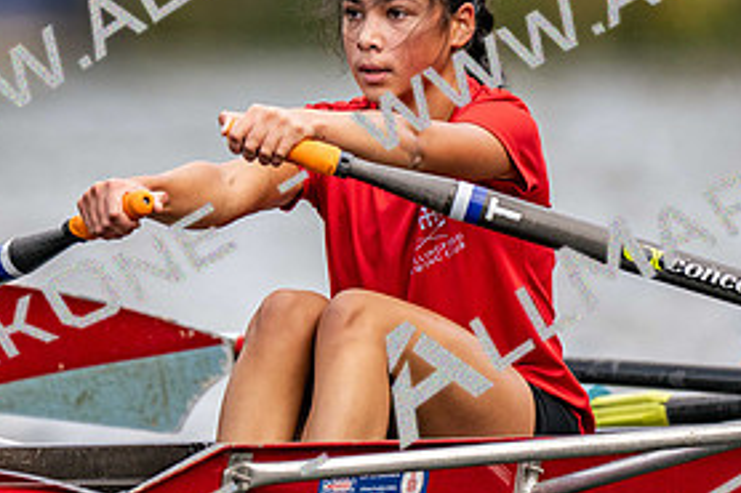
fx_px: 25775
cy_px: 196
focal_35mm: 1253
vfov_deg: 1.1
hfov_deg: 1.6
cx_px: 157
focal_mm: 600
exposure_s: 1/2500
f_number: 4
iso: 450
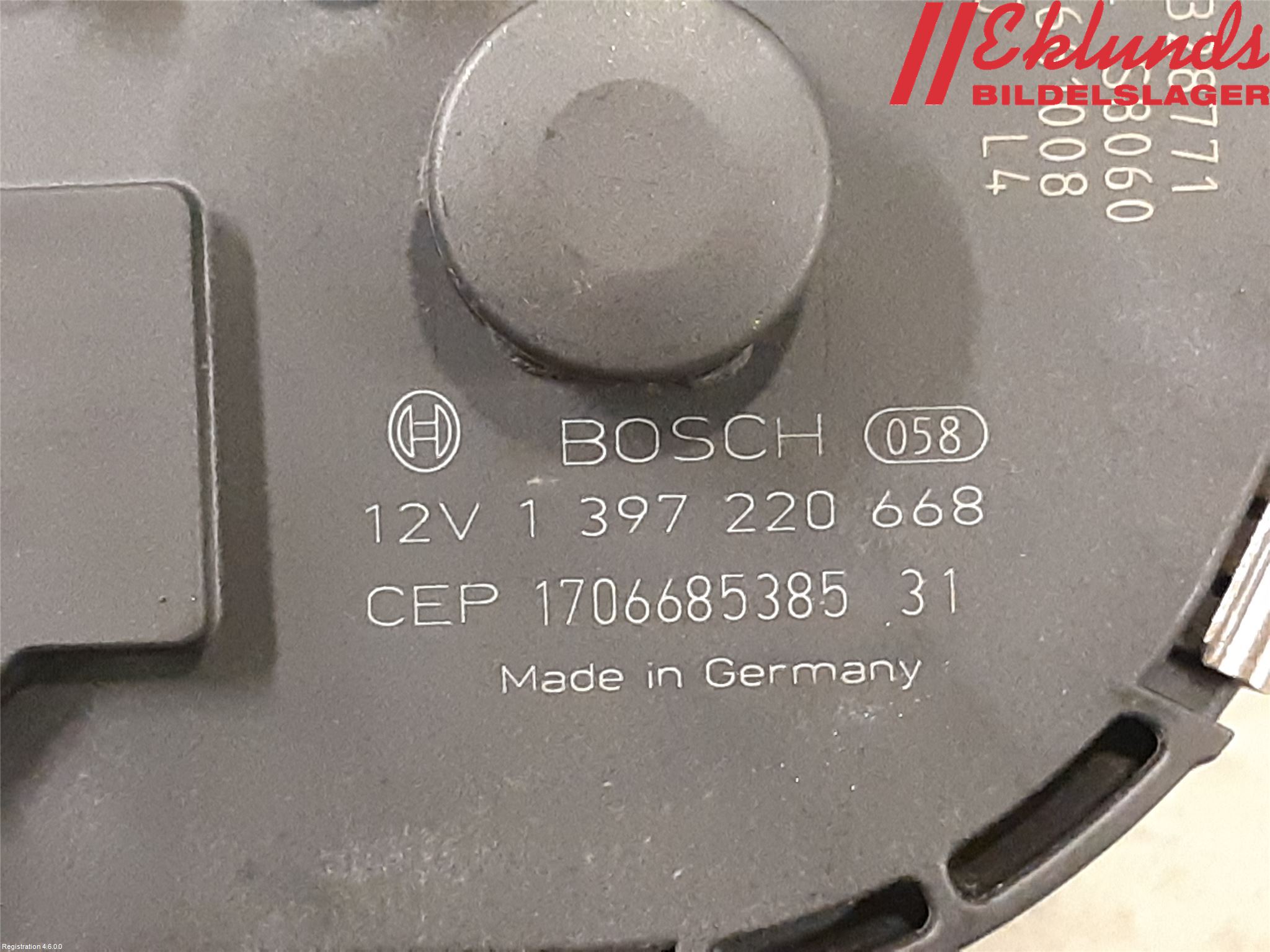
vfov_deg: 53.1
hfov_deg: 67.3
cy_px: 476
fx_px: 954
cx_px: 635
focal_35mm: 26
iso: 640
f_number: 1.7
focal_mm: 3.93
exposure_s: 1/25
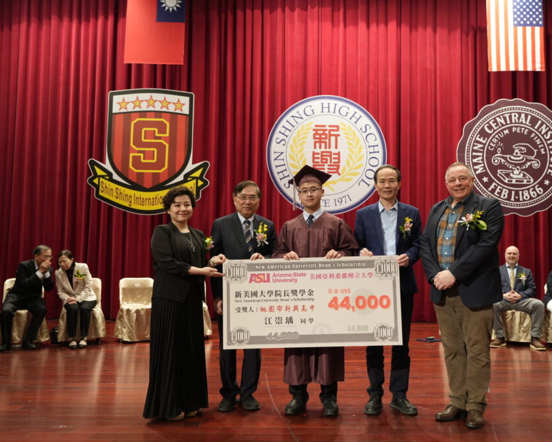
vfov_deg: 44.5
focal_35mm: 33
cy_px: 223
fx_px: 539
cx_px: 316
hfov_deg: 54.0
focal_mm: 29
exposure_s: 1/125
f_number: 2.8
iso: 1250
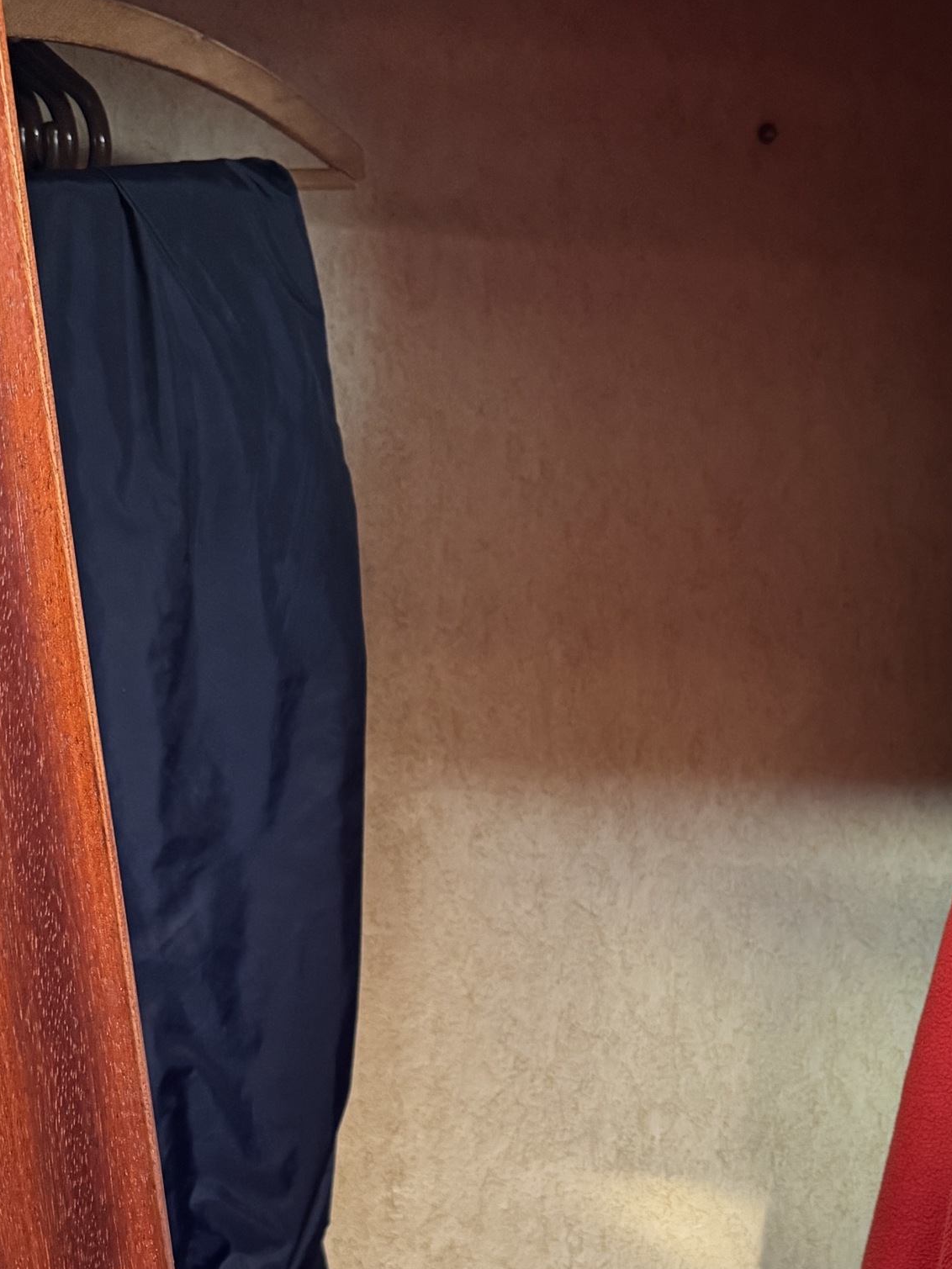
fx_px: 1943
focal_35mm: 53
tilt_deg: -19.7
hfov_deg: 26.2
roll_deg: -1.8
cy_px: 941
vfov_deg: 35.4
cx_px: 935
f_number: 1.78
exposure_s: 1/60
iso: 400
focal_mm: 6.76
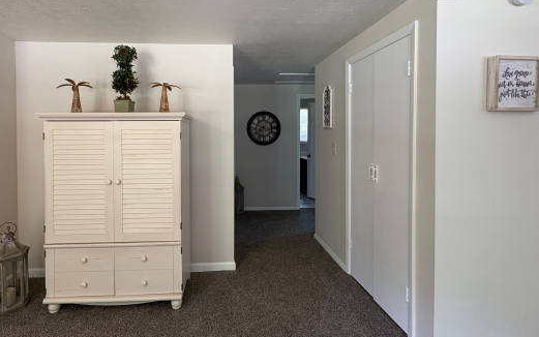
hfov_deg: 87.6
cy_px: 140
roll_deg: +0.5
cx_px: 237
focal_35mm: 19
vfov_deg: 61.9
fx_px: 279
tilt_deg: -1.2
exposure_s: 1/60
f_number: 2.2
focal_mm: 2.22
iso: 200
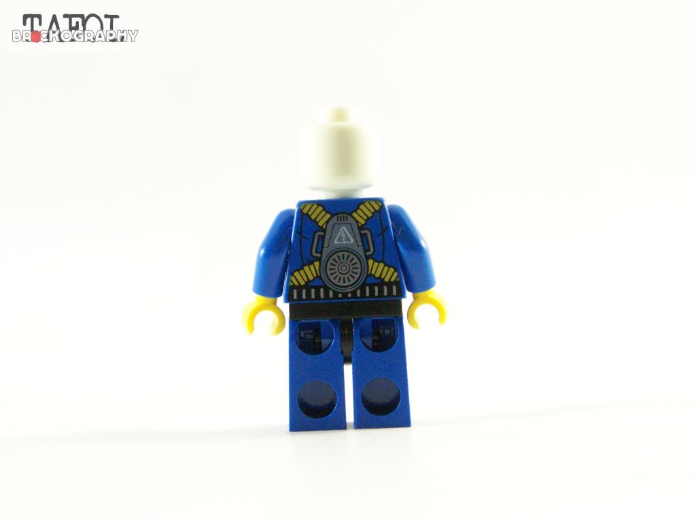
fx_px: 2352
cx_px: 348
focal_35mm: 117
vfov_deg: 12.7
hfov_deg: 16.8
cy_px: 261
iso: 400
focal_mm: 19.4
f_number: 3.6
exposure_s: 1/60
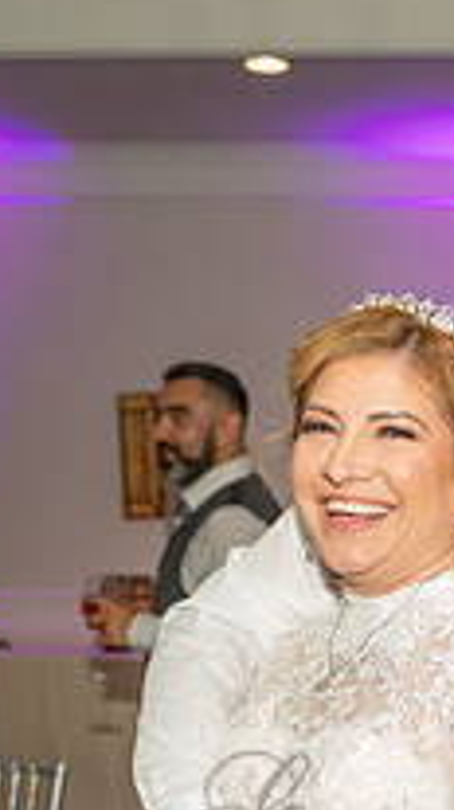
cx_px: 489
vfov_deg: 24.7
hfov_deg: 14.4
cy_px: 822
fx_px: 1760
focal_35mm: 82
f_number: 2.8
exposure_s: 1/100
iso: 800
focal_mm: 24
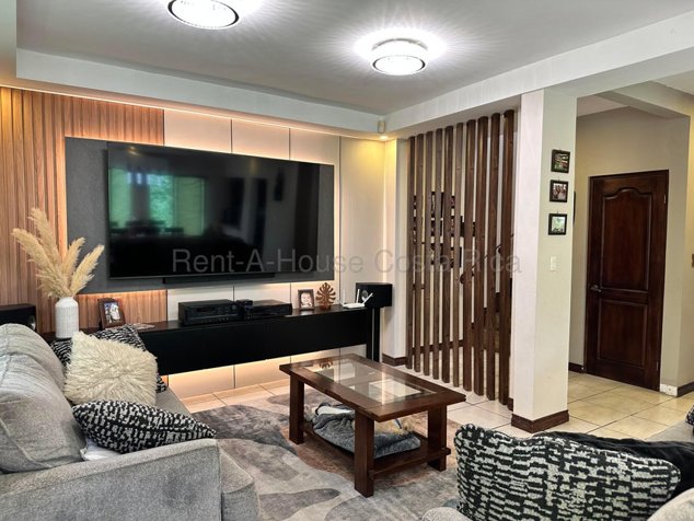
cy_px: 260
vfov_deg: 56.8
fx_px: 481
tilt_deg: -3.2
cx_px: 347
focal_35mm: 24
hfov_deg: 71.6
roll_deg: -0.1
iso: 160
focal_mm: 6.86
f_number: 1.78
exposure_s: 1/60
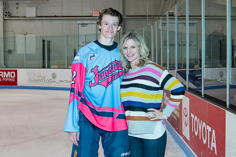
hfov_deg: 33.2
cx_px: 125
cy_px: 65
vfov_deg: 22.5
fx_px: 396
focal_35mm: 60
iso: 400
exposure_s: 1/200
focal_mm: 28
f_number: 4.5
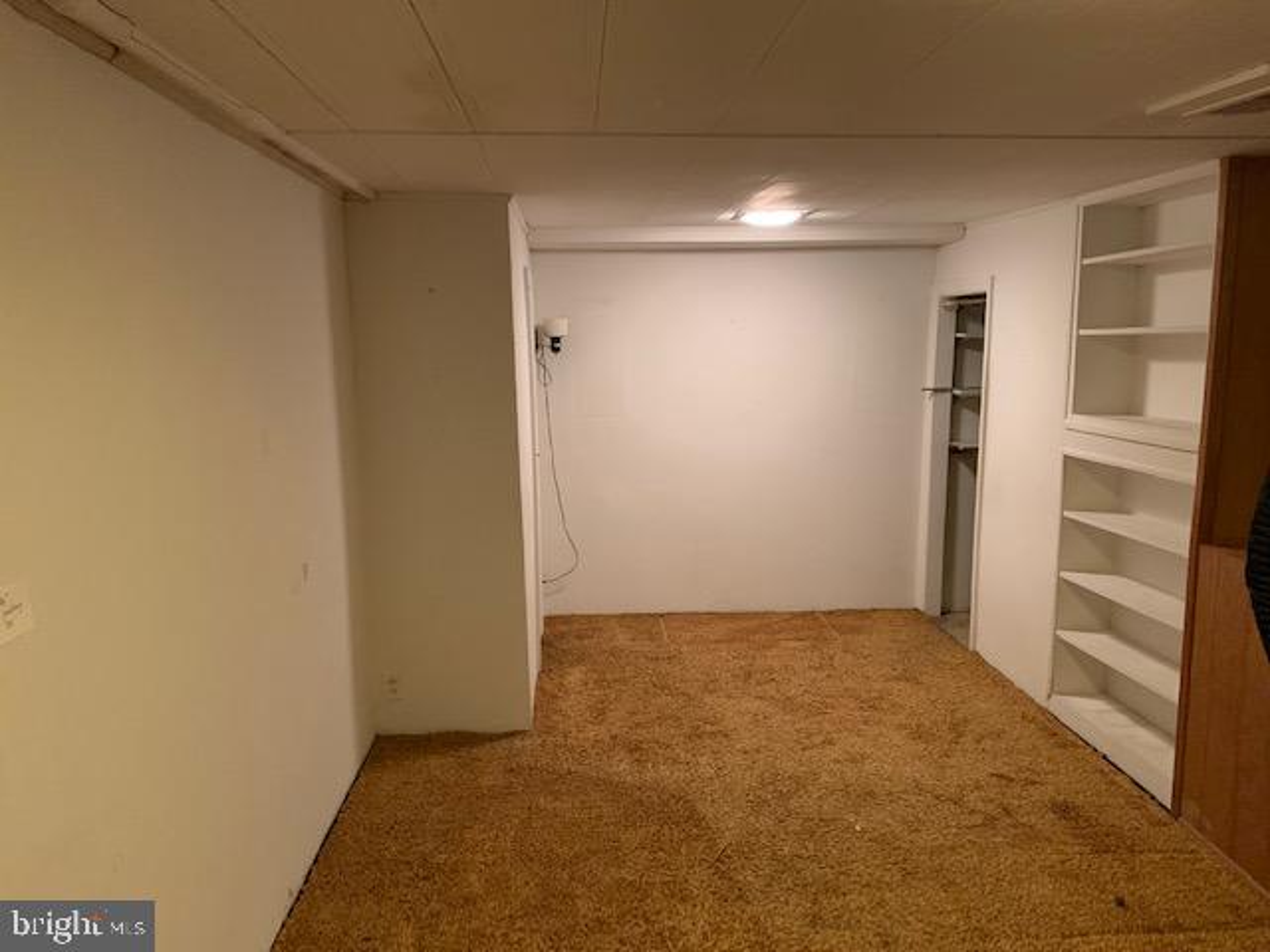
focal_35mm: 26
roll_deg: +1.1
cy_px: 476
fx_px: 954
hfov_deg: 67.3
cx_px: 635
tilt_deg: -8.5
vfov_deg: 53.1
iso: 400
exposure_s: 1/30
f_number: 1.8
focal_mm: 4.25
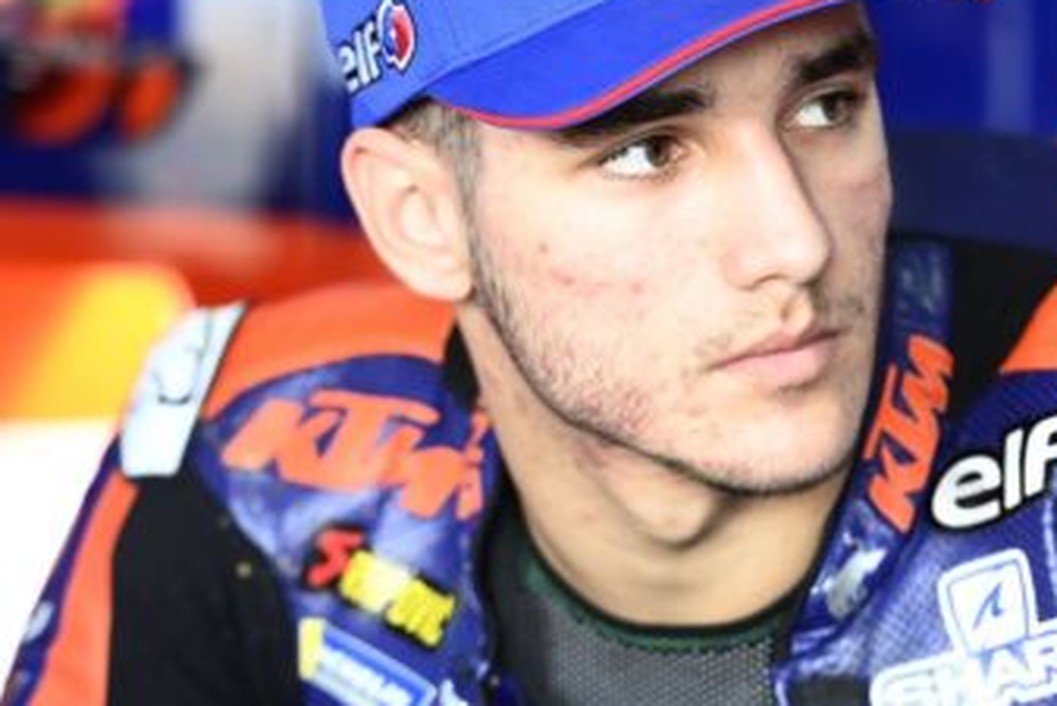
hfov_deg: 7.5
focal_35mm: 276
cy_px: 232
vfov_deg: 5.0
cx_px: 740
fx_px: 8107
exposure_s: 1/125
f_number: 4
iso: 2500
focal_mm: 155
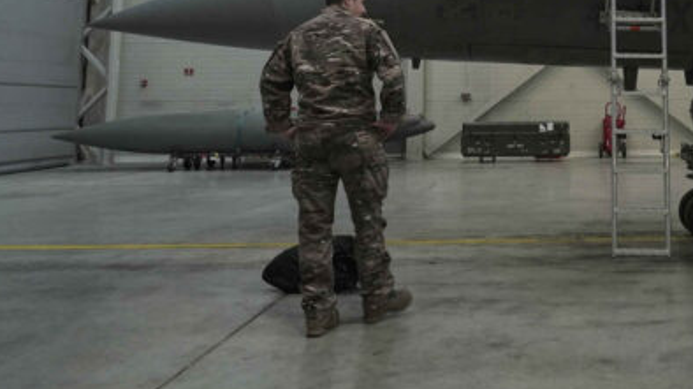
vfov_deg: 24.6
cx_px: 570
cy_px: -10
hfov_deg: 42.3
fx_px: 845
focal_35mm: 46
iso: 1250
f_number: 5.6
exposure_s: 1/50
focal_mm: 24
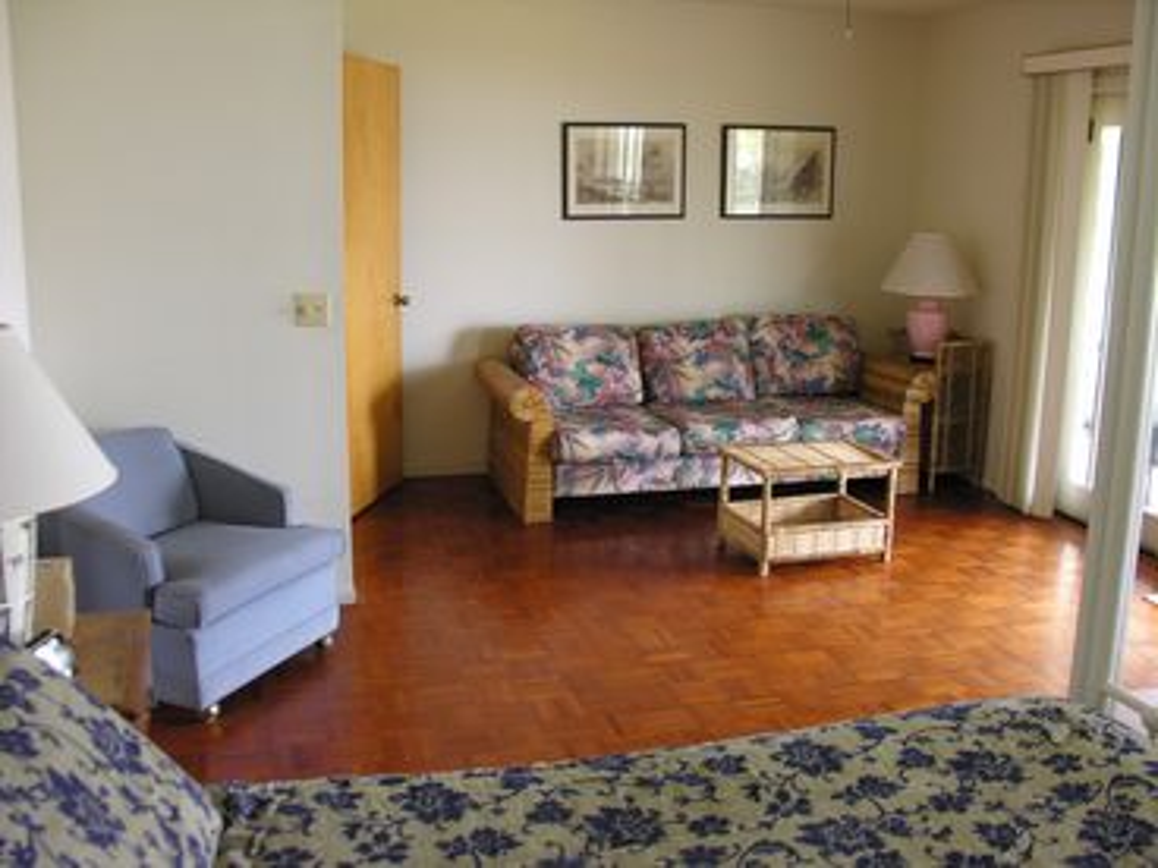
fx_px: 1171
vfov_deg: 40.7
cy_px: 434
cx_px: 579
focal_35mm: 35
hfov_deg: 52.6
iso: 50
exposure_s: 1/7.7
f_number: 2.8
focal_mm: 8.9
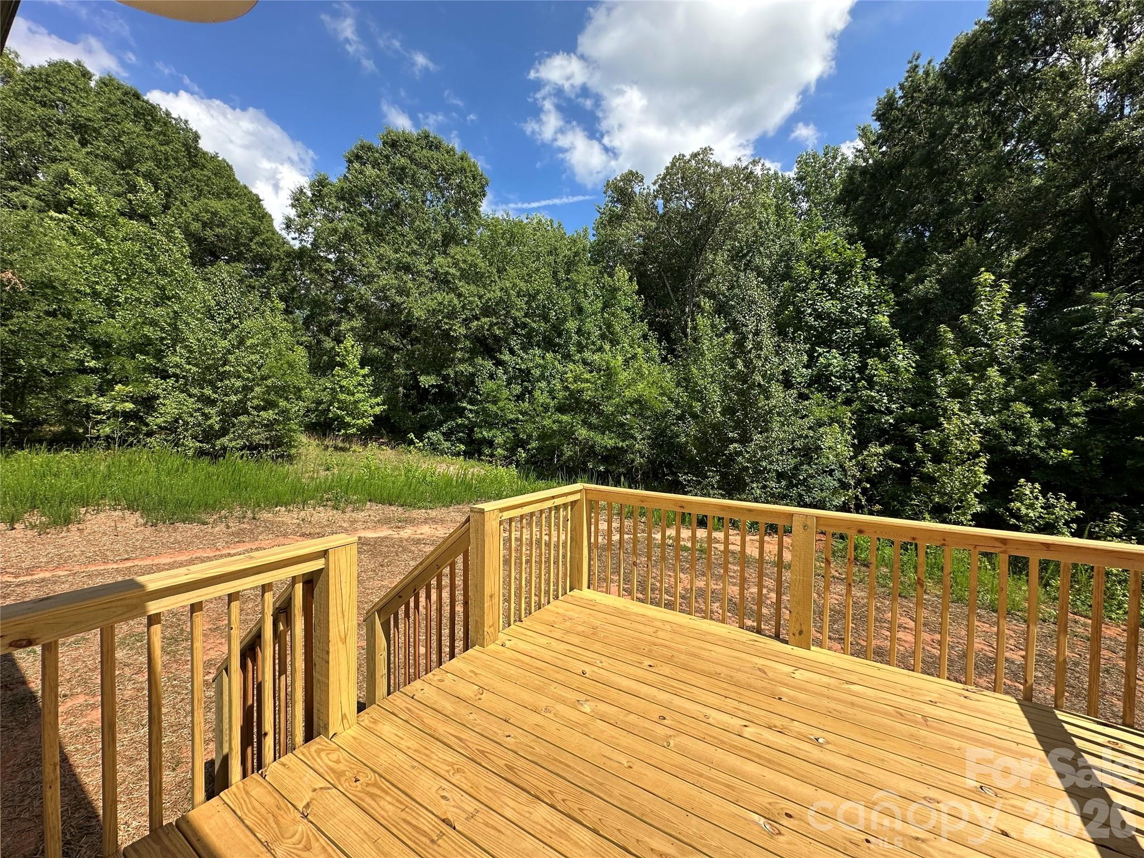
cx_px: 572
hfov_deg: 102.1
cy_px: 429
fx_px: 463
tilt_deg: -1.2
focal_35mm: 14
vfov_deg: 85.7
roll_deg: -0.8
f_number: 2.2
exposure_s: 1/1033
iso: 50
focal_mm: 2.22
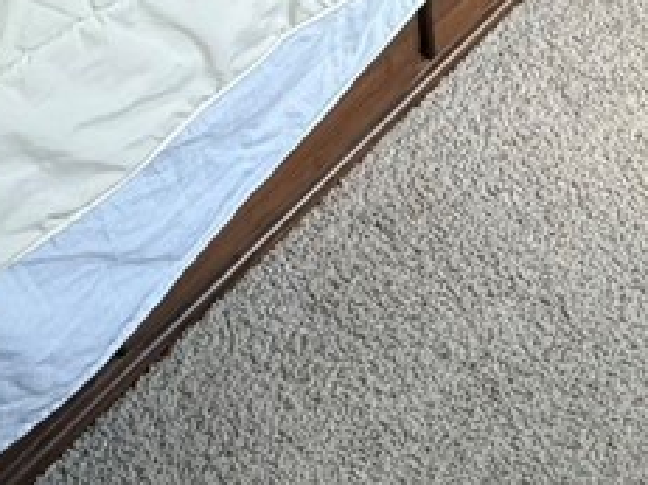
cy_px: -538
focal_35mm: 62
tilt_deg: -18.3
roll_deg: +1.5
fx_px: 1160
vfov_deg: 16.5
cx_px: 544
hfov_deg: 30.2
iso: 125
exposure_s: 1/120
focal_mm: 2.22
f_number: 2.2
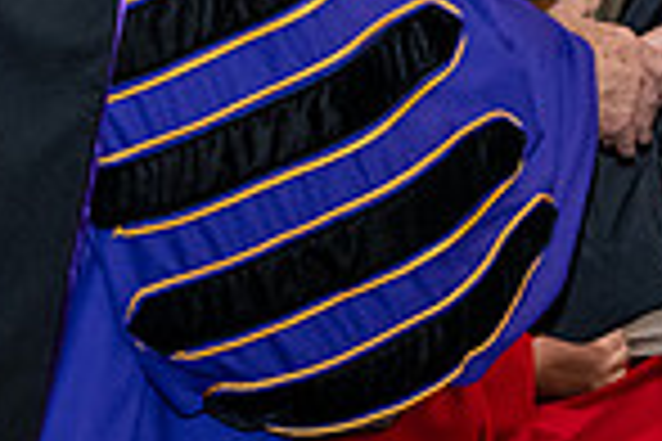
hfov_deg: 7.4
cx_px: 554
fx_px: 5093
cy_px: -187
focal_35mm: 277
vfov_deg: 4.9
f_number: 5.6
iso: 2500
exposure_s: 1/200
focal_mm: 70
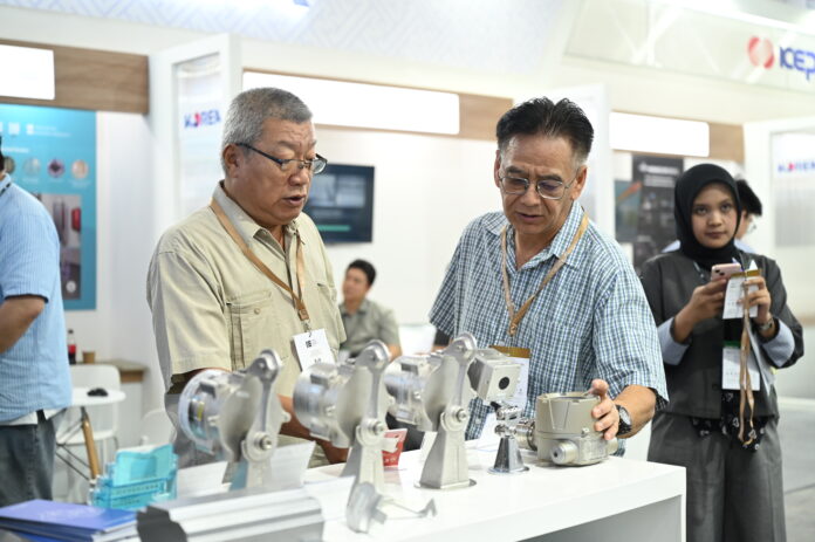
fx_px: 1131
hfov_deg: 39.6
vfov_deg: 27.0
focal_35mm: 50
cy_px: 271
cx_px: 408
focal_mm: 50
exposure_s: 1/200
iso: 1250
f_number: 2.8
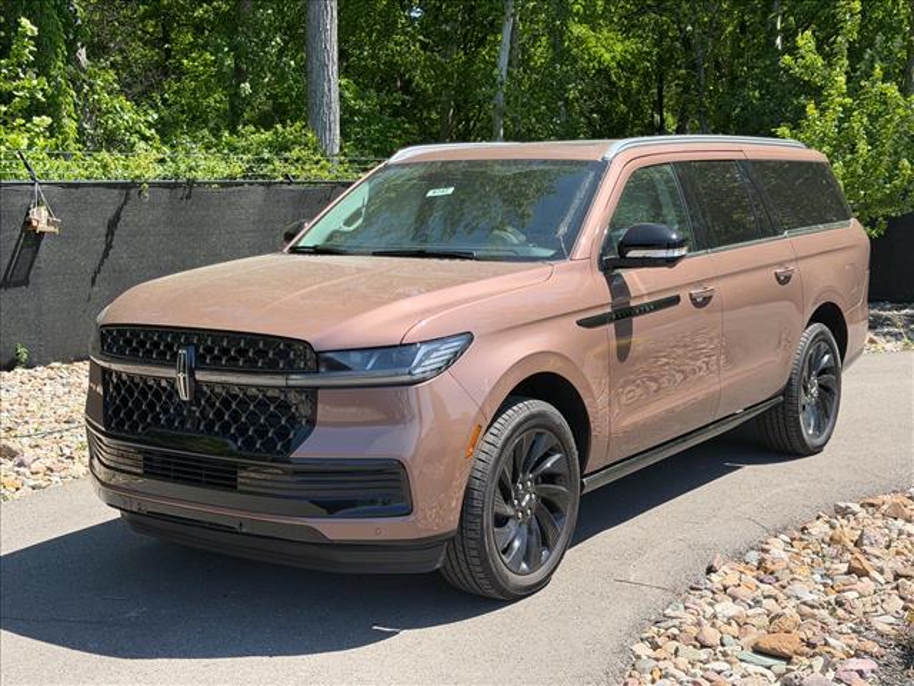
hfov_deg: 39.7
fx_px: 1267
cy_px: 343
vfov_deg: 30.3
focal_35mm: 48
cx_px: 457
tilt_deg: -7.1
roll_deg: -1.4
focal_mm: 6.76
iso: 80
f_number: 1.78
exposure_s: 1/2273
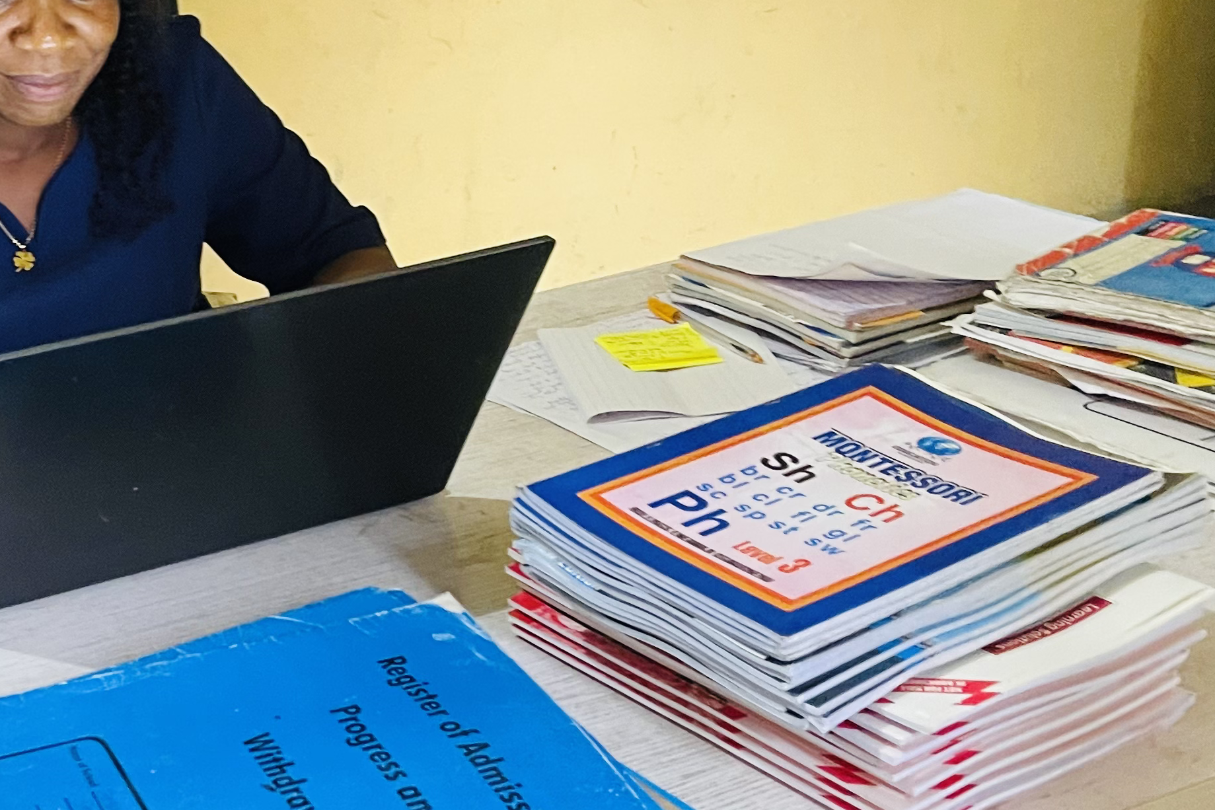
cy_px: 414
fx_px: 1924
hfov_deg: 33.9
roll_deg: +2.9
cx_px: 217
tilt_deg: -21.9
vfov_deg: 23.8
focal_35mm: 57
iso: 640
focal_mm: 5.1
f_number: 1.6
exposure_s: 1/32
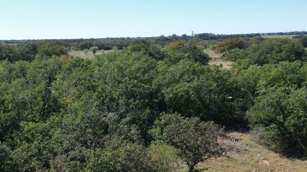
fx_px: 382
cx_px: 101
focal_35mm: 47
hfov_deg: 43.1
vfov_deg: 24.4
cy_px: 167
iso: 110
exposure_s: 1/2000
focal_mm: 6.72
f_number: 1.7
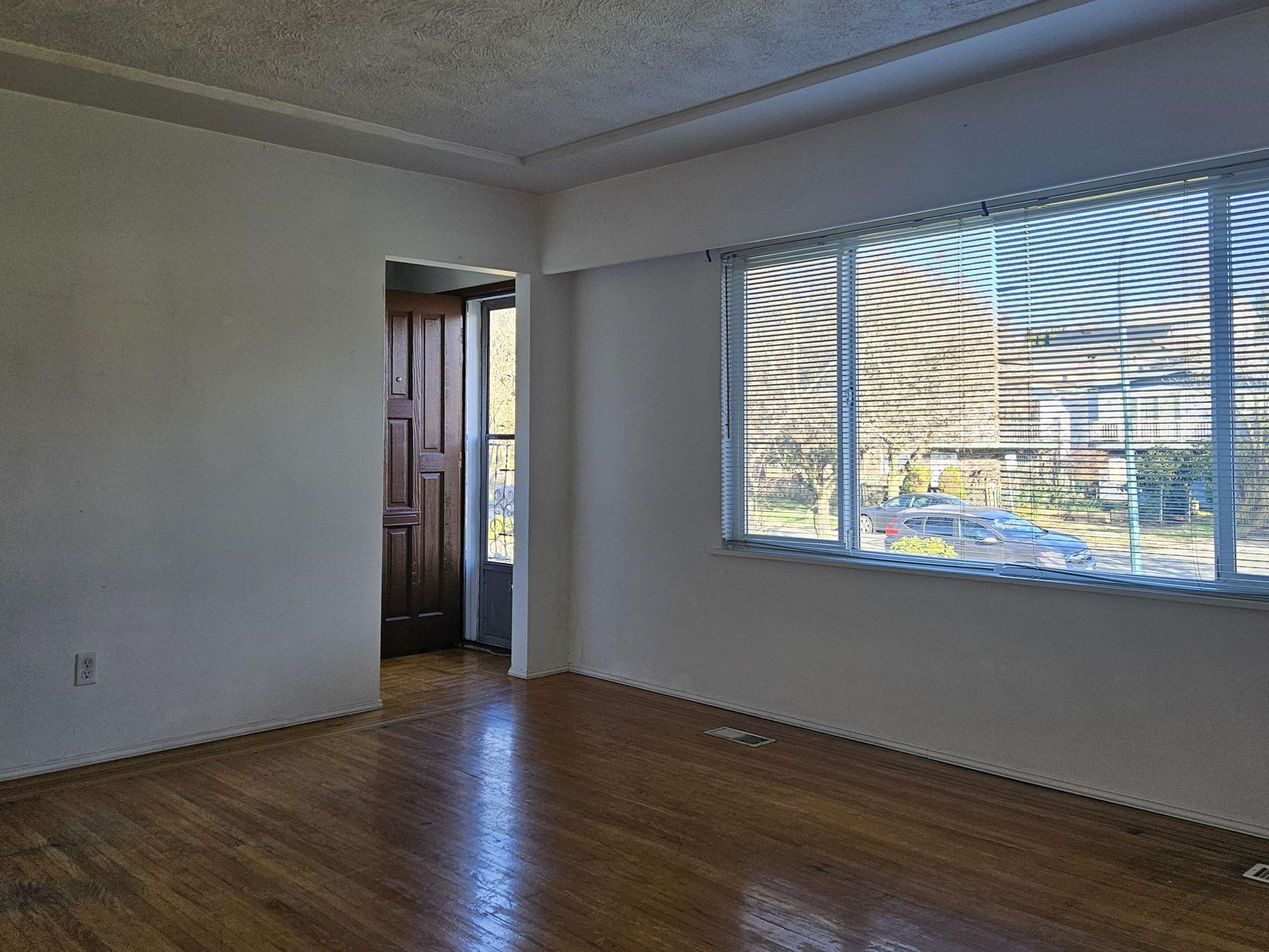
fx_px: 1027
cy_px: 429
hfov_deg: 63.3
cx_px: 696
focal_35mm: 28
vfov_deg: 49.7
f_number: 1.8
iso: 50
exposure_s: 1/120
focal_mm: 5.4
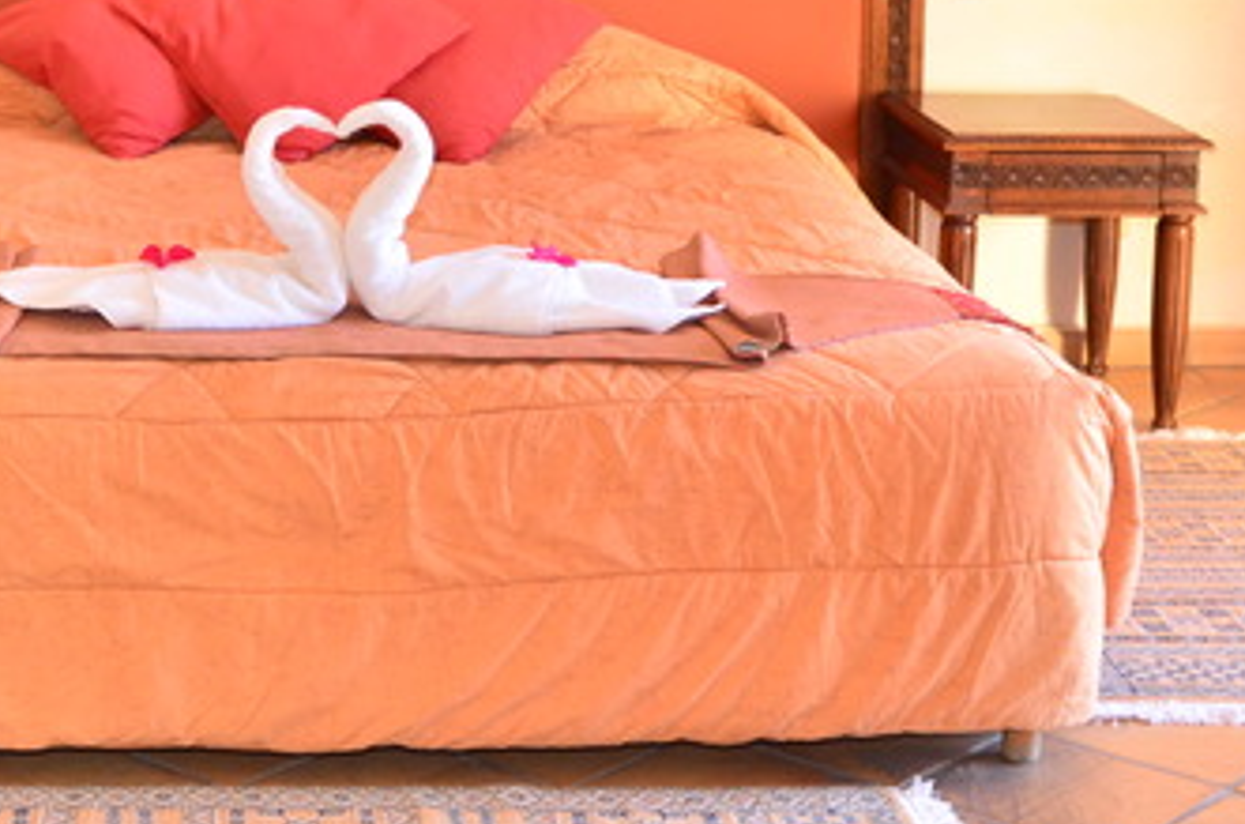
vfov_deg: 15.2
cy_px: -113
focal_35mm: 87
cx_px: 271
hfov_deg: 23.1
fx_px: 3002
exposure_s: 1/80
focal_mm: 24
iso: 800
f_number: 5.6
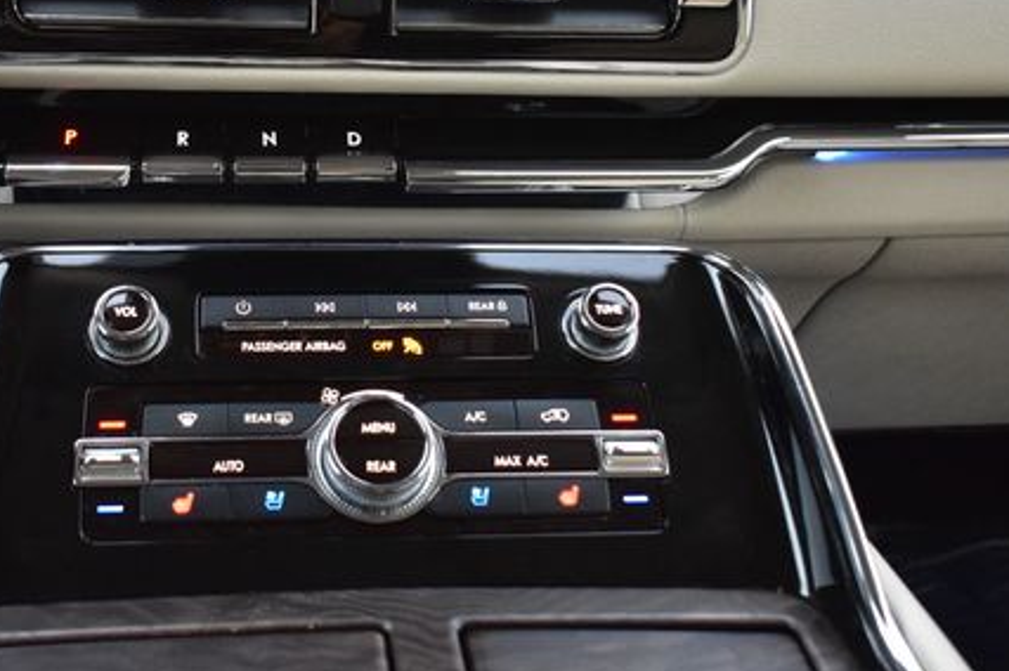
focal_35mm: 52
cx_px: 362
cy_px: 281
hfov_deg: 38.1
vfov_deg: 26.0
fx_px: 1449
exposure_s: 1/15
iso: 1600
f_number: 4.5
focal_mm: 23
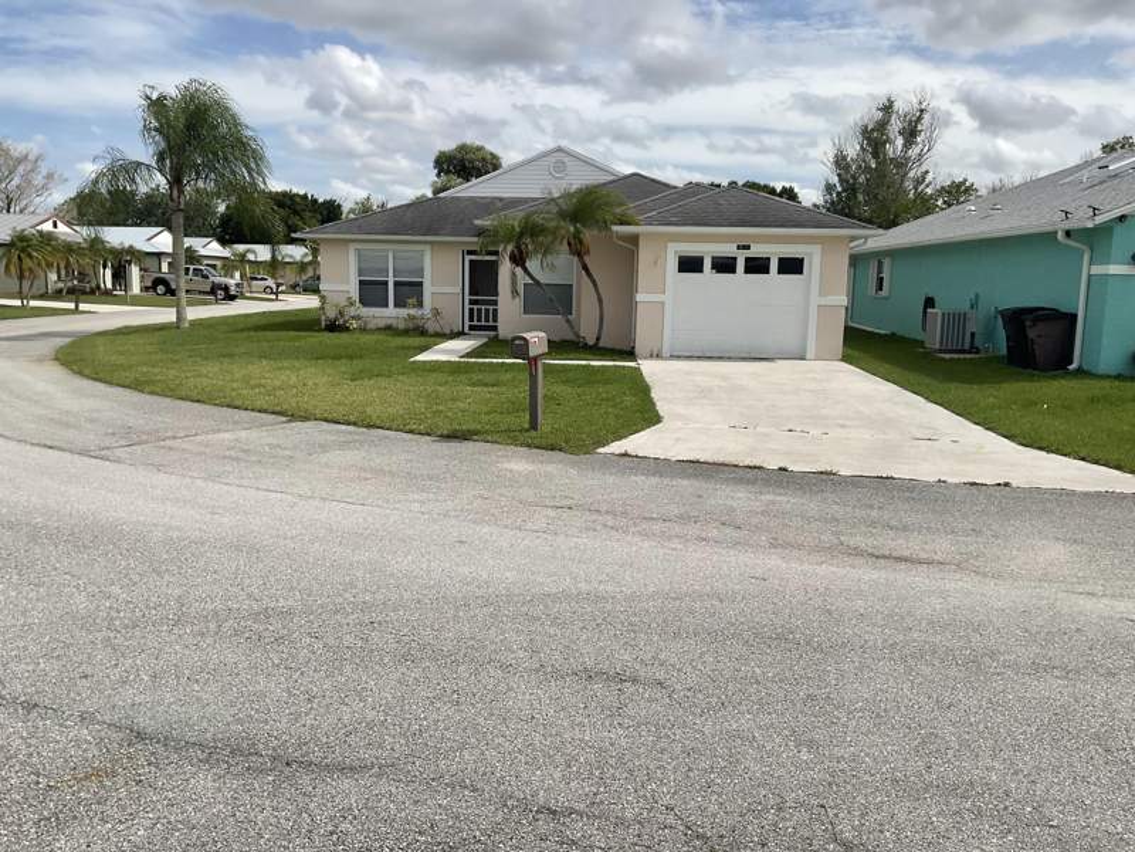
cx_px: 568
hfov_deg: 61.7
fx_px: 951
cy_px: 426
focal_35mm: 29
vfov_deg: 48.2
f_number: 1.8
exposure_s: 1/3534
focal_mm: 3
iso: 16
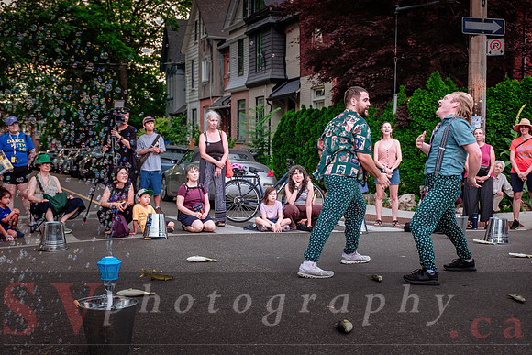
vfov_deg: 29.1
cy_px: 178
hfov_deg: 42.6
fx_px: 683
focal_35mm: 46
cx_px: 262
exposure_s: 1/320
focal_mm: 30.2
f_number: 2.8
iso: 500
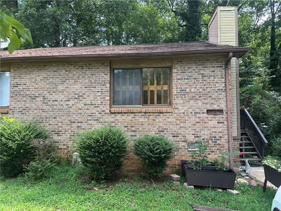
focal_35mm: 24
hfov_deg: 71.6
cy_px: 106
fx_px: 195
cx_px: 140
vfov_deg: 56.8
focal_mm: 6.86
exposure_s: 1/529
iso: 80
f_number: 1.78
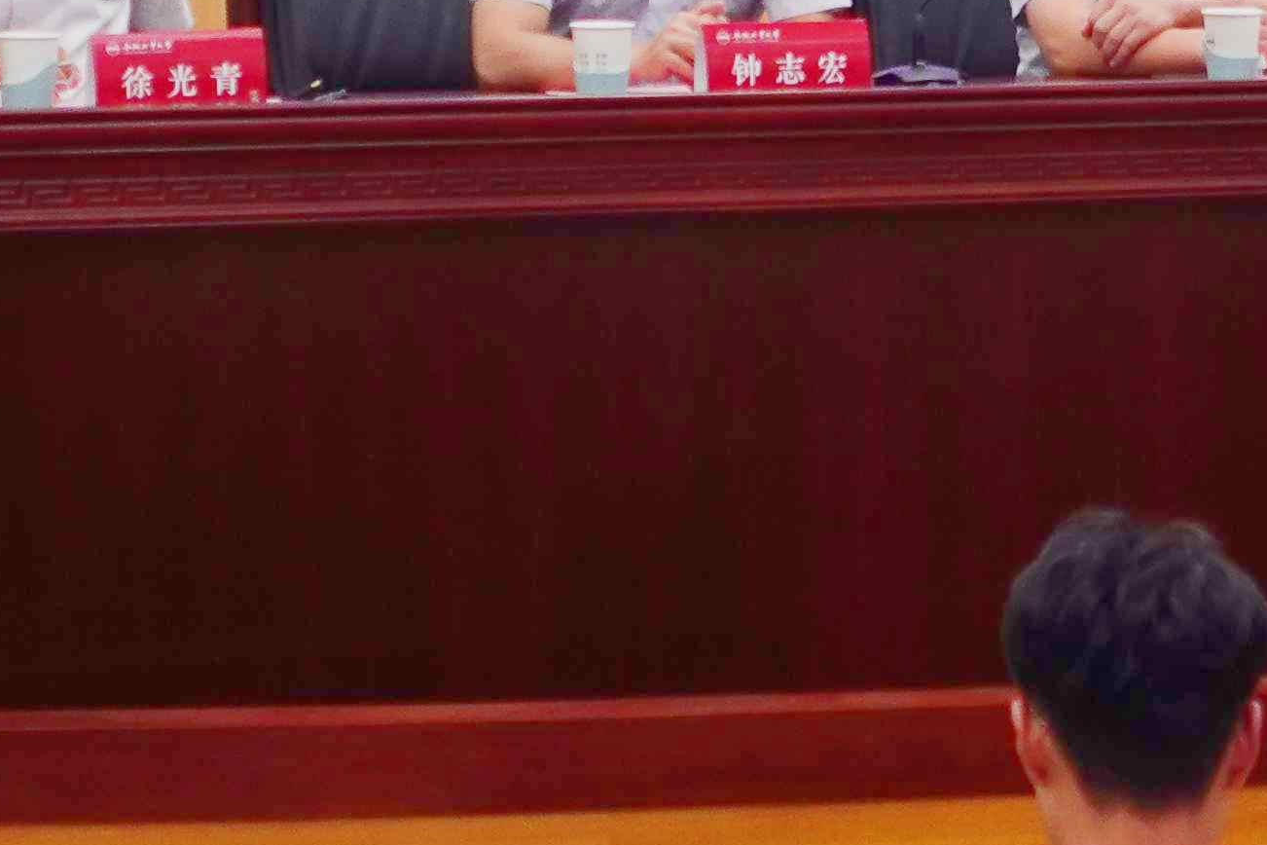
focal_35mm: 269
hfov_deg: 7.6
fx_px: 9467
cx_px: 1472
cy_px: -464
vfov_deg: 5.1
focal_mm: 23.64
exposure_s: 1/80
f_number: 2.8
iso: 250
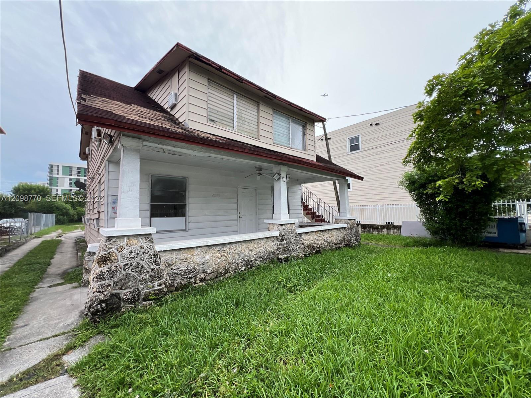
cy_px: 199
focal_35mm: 13
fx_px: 199
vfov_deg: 89.9
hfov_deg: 106.2
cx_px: 266
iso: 32
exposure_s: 1/521
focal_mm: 1.57
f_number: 1.8
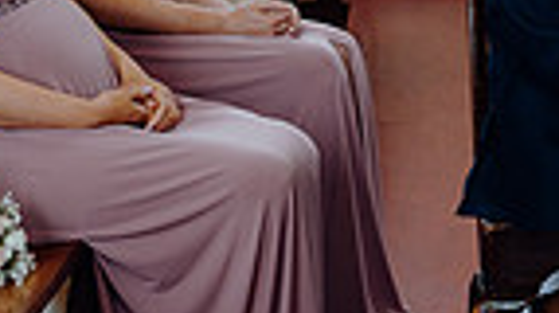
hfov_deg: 12.2
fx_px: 2517
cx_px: 794
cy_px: -295
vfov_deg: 6.9
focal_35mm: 170
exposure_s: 1/200
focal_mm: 40
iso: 400
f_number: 2.8
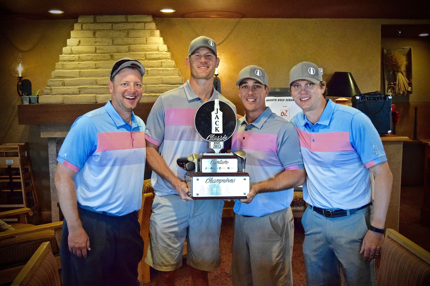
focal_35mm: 39
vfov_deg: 34.2
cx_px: 215
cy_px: 143
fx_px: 466
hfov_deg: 49.6
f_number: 4
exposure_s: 1/400
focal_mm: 26
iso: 3200
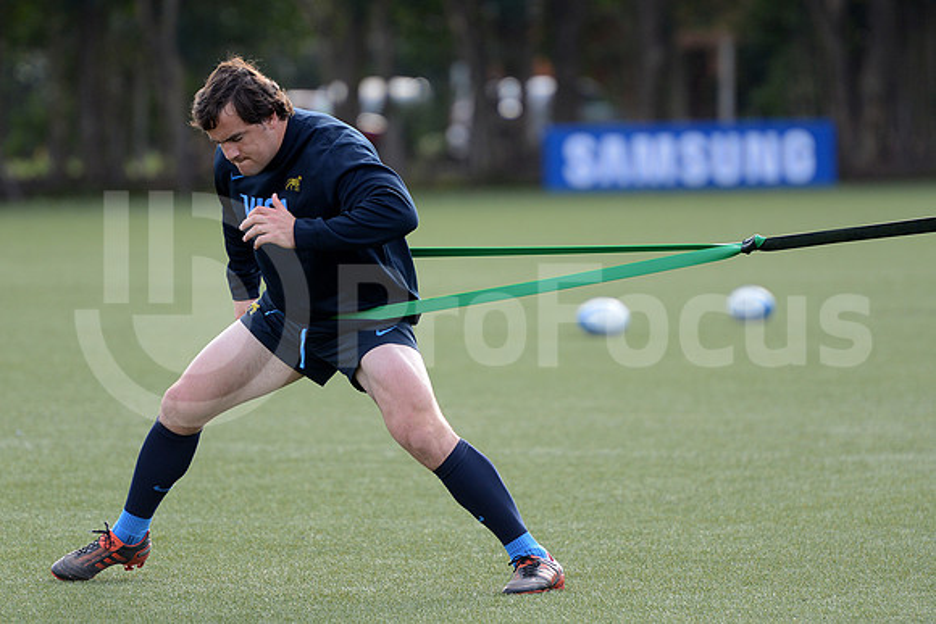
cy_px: 312
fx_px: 7281
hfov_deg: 7.4
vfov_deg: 4.9
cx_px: 468
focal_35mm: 280
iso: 800
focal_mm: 280
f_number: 4
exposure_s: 1/1000
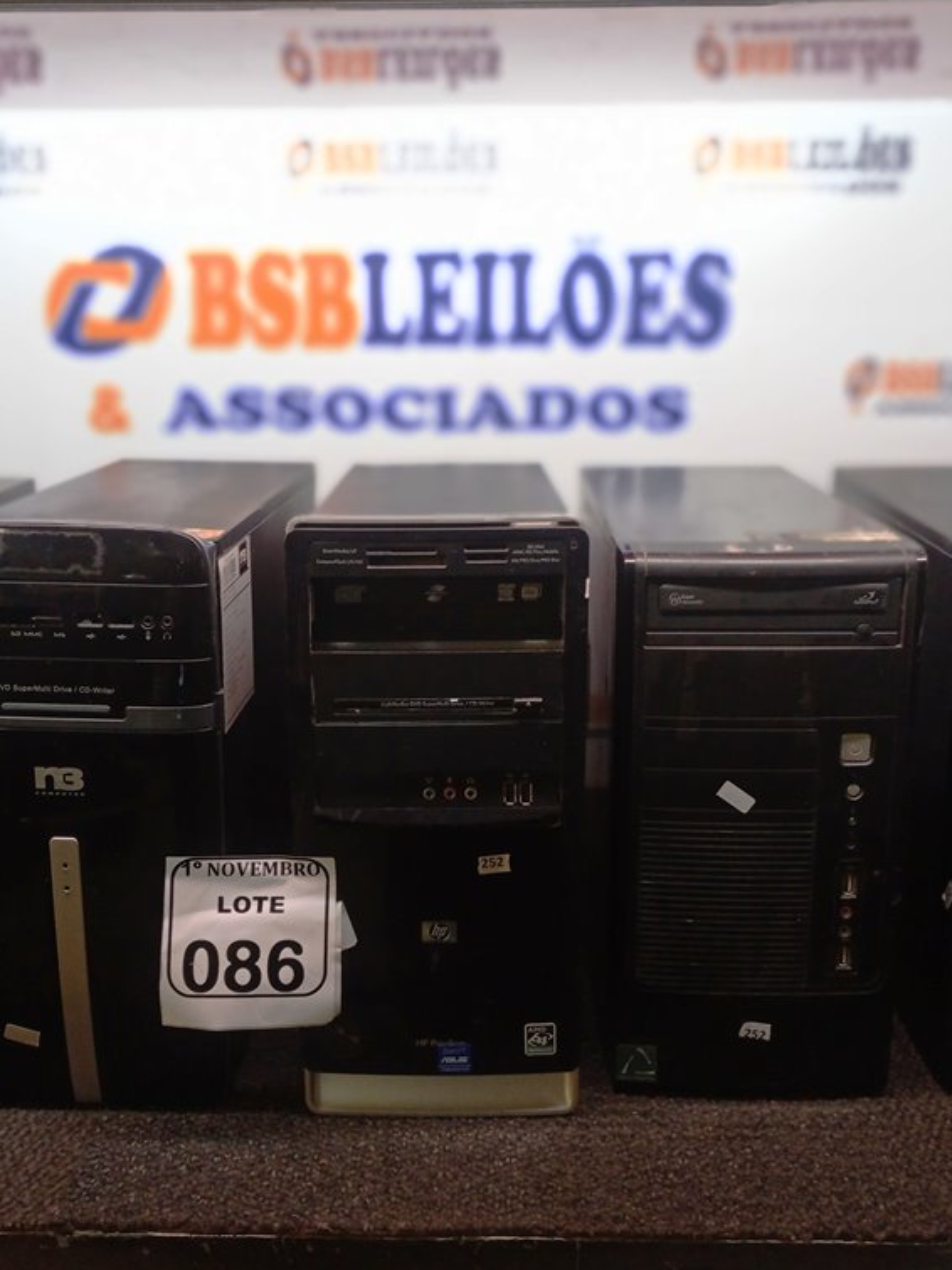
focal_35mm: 38
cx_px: 444
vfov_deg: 49.0
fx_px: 1394
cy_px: 629
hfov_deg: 37.7
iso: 158
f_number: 1.79
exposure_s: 1/60
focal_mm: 4.7
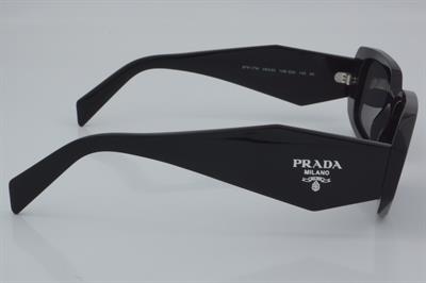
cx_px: 213
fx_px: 887
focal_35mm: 75
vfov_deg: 18.2
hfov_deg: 27.0
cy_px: 142
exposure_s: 1/4
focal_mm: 50
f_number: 32
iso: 100
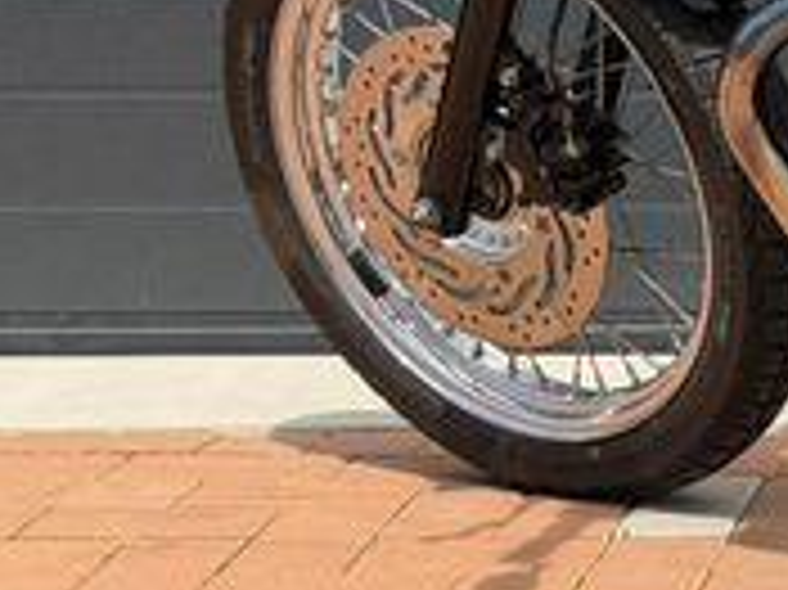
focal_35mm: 176
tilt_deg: -8.7
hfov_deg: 10.6
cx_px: 1391
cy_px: 126
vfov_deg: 8.4
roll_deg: +0.5
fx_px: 4004
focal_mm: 6.76
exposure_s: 1/2976
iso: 80
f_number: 1.78
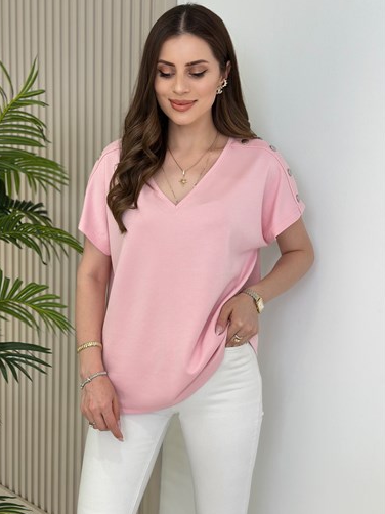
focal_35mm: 51
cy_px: 250
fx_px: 757
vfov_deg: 37.5
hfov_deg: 28.5
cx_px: 183
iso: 80
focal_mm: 6.86
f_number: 1.78
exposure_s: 1/296
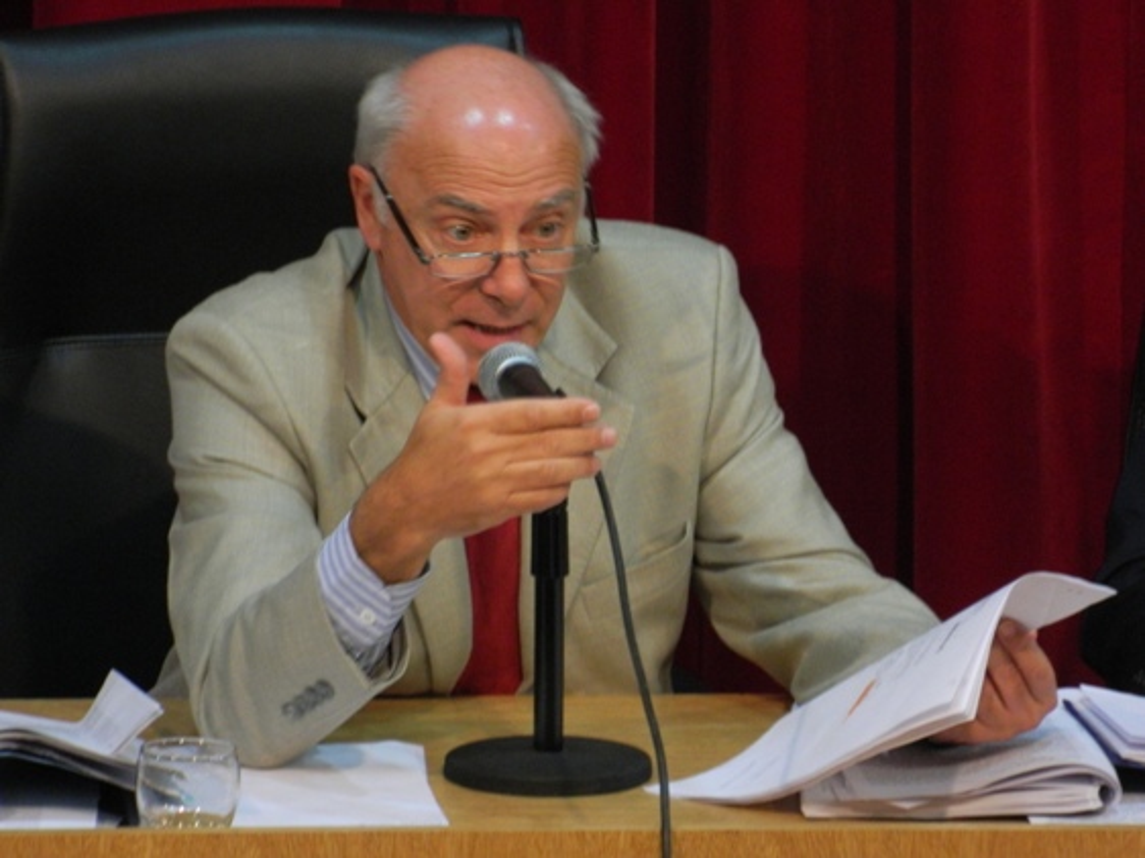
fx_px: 17358
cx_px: 572
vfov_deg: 2.8
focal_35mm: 525
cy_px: 429
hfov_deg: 3.8
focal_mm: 94.5
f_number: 5.8
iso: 400
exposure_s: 1/13
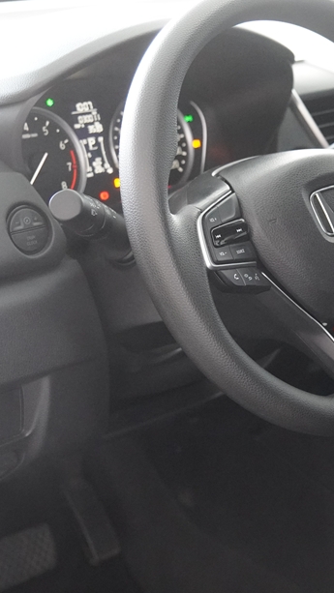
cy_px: 268
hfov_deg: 14.2
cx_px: 310
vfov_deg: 25.3
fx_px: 1322
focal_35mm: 84
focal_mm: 32
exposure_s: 1/160
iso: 4000
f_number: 2.8
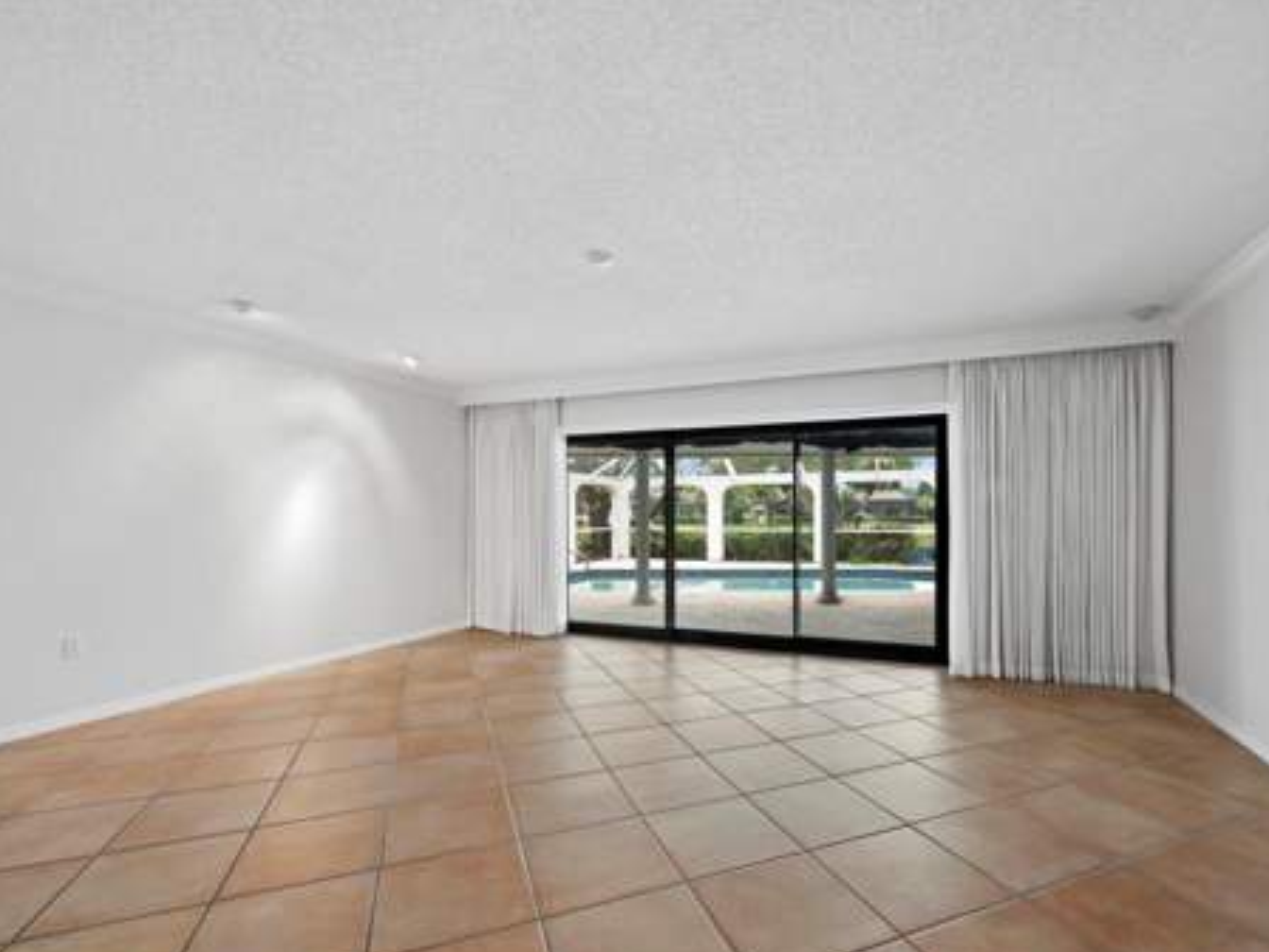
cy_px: 504
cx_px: 668
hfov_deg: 98.1
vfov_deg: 81.7
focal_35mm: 15
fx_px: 550
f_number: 11
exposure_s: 1/1.25
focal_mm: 7
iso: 400
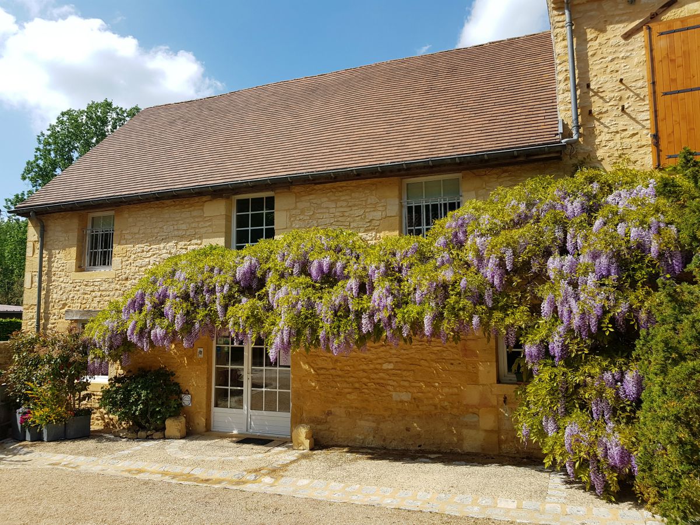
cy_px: 262
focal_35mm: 26
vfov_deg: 53.1
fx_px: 526
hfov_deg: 67.3
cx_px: 350
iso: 40
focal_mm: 4.2
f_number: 1.7
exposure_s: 1/1712
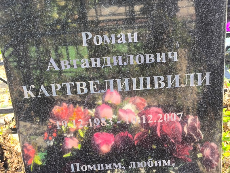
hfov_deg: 38.2
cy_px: 86
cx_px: 115
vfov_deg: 29.1
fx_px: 332
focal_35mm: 50
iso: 64
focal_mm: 4.71
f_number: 1.7
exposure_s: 1/120
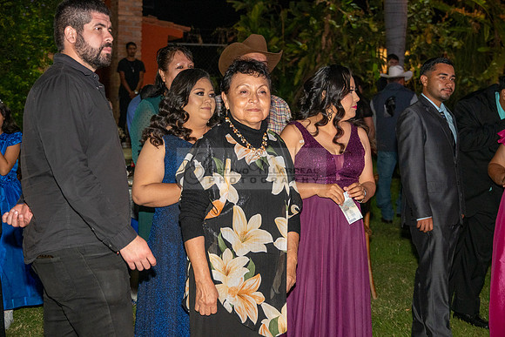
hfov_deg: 28.8
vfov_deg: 19.5
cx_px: 252
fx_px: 982
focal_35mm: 70
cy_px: 168
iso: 2000
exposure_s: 1/200
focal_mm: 70
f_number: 6
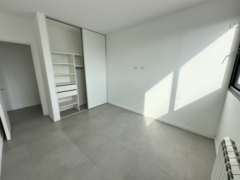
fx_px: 97
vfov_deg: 85.7
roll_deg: +0.5
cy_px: 90
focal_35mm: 14
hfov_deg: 102.1
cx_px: 120
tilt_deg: -11.7
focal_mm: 2.22
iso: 40
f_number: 2.2
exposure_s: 1/749
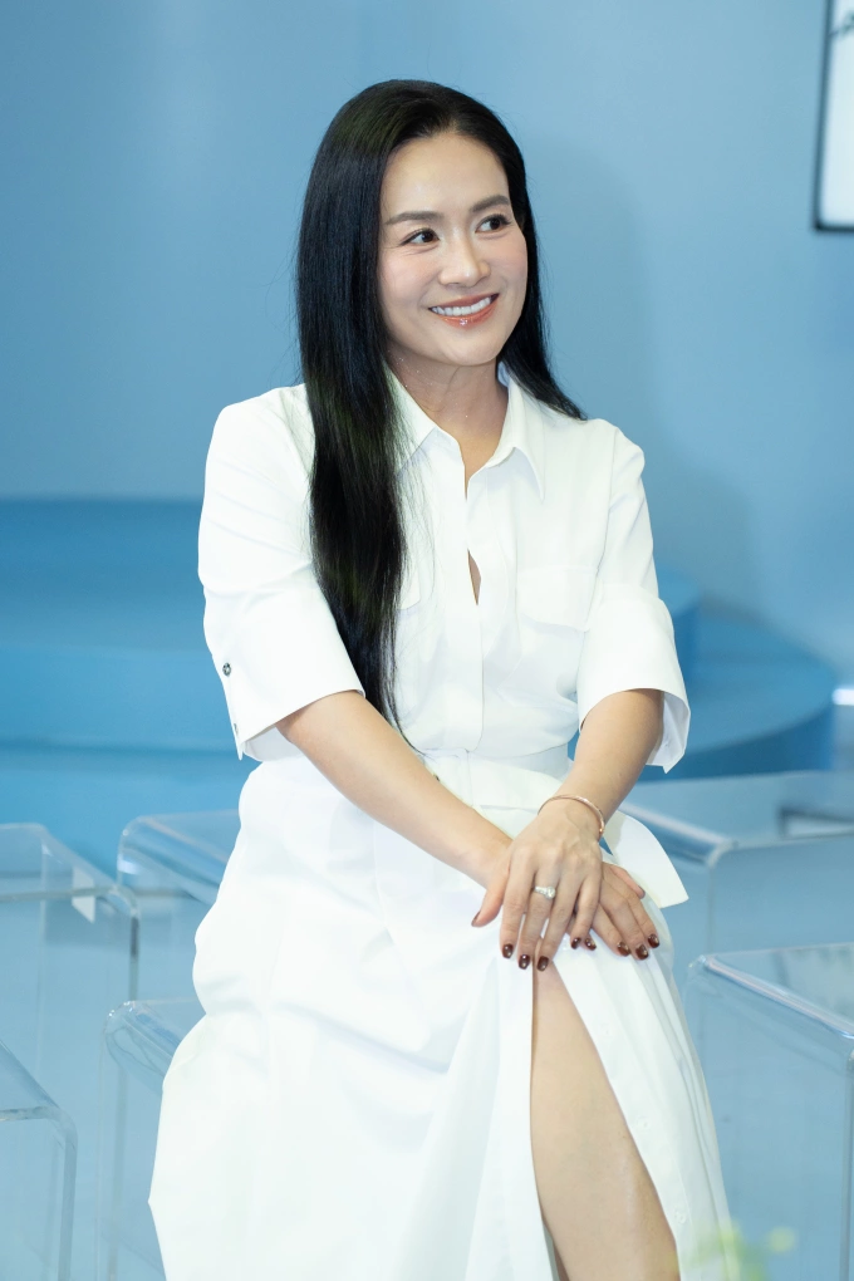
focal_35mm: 108
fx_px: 3843
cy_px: 640
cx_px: 427
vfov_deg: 18.9
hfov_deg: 12.7
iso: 500
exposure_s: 1/250
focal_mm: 72
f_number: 2.8
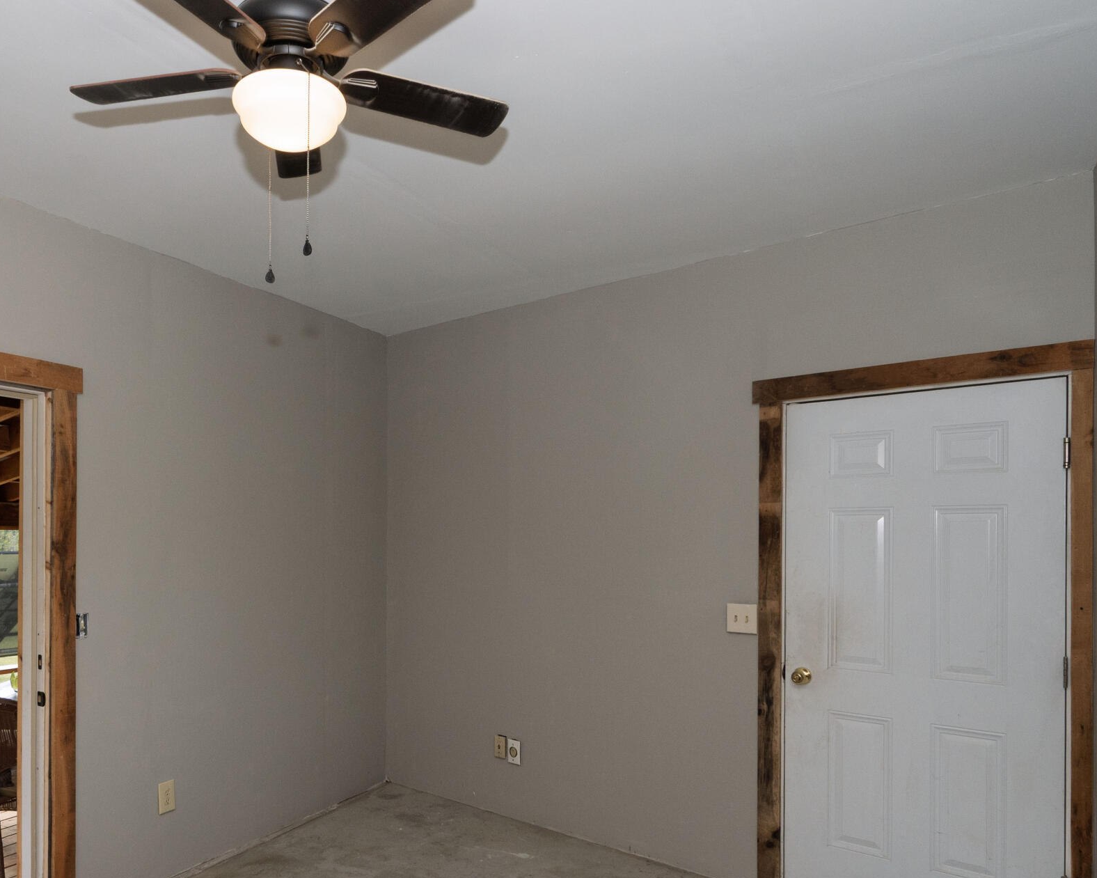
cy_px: 528
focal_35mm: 25
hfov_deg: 66.7
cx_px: 391
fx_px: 812
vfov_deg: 56.4
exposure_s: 1/90
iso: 400
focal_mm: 14
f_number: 11
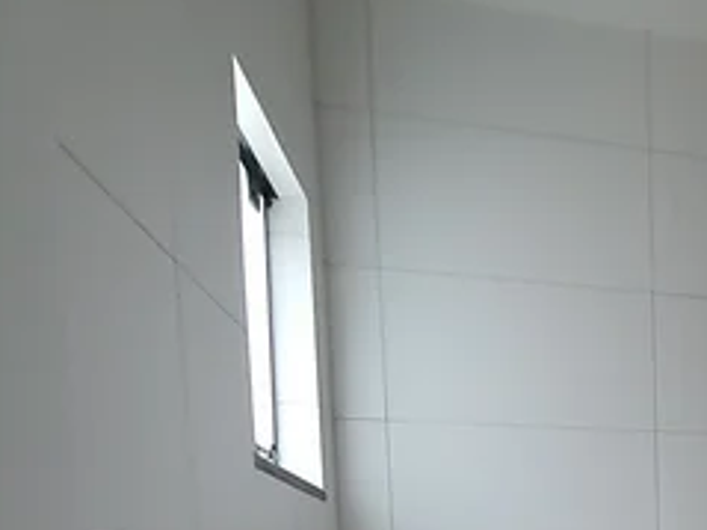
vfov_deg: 26.4
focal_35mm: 45
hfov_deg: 35.0
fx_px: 919
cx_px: 811
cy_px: 721
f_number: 2.2
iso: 320
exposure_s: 1/30
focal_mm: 1.74
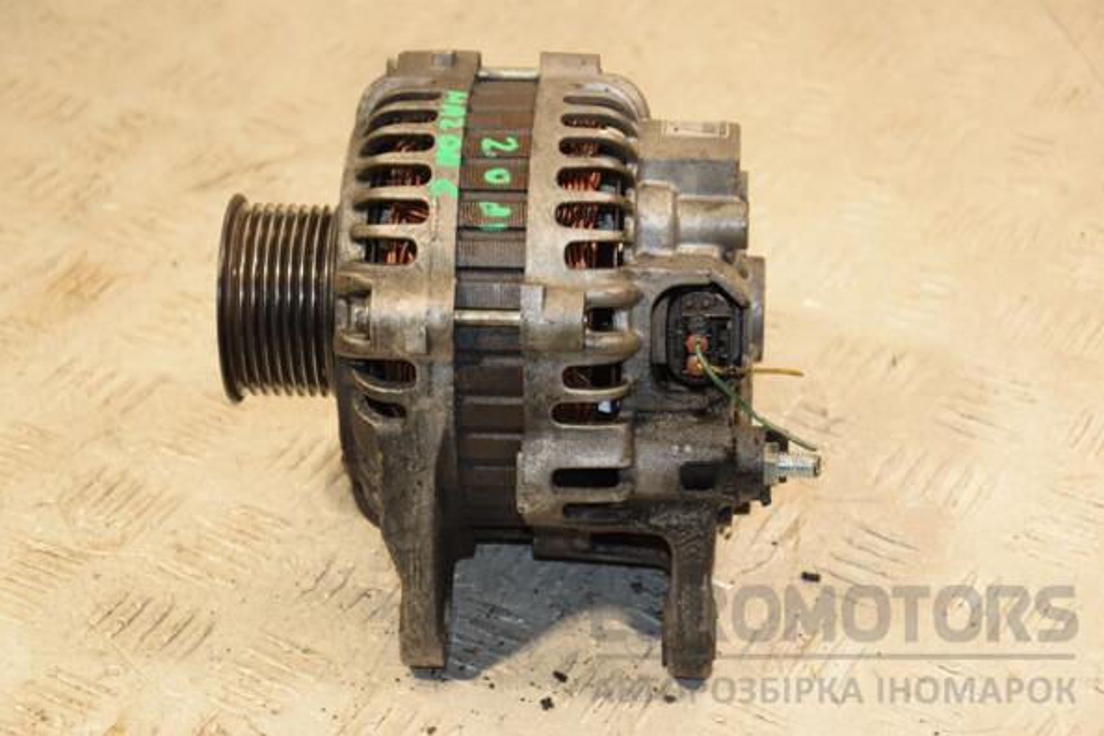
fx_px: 2882
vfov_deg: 14.6
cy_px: 366
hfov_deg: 21.7
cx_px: 556
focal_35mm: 94
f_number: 5.3
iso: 800
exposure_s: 1/125
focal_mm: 62
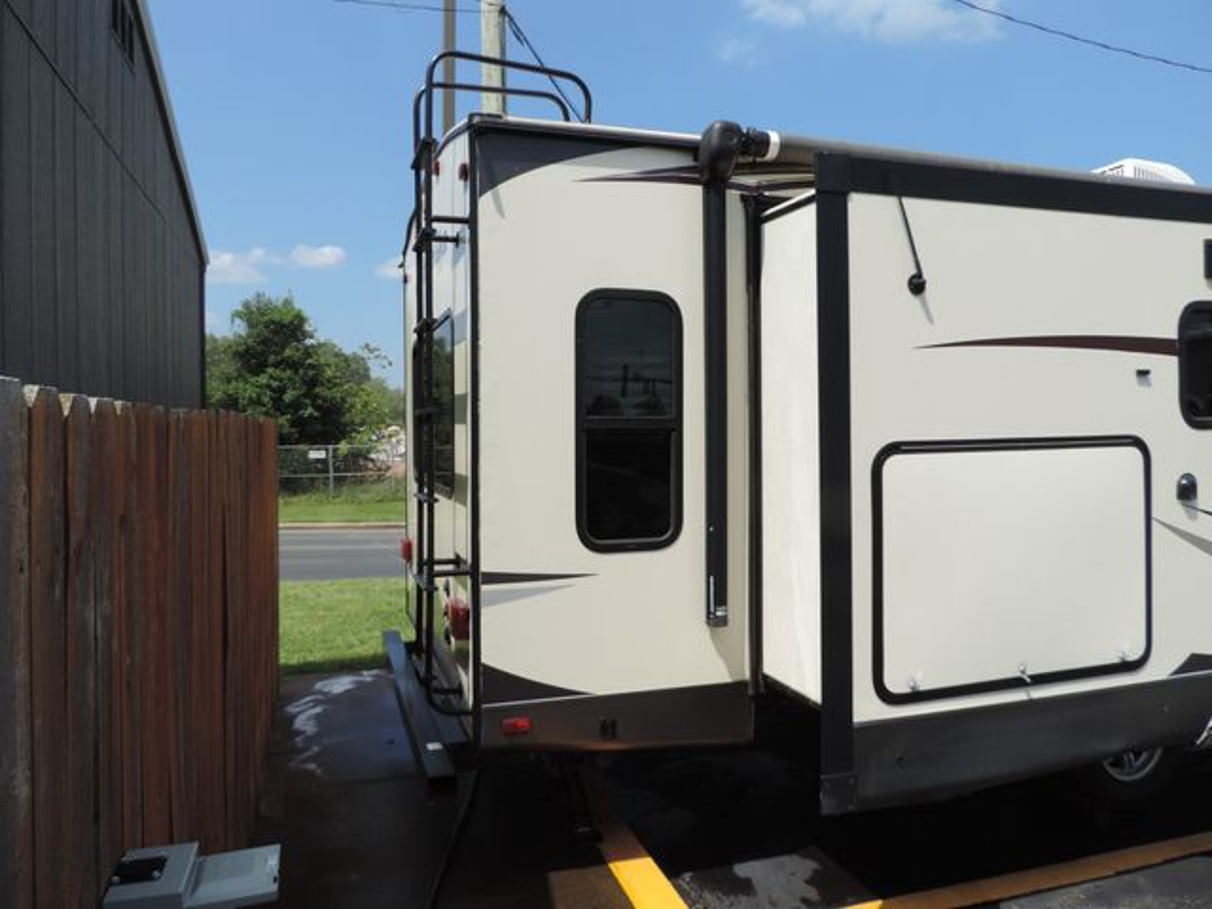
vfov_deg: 56.8
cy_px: 454
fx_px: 840
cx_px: 606
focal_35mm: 24
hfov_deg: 71.6
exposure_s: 1/1250
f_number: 3
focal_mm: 4.3
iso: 80
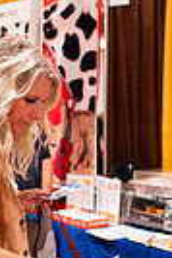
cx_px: 60
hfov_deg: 16.9
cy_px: 157
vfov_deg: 25.0
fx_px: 579
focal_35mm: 81
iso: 1250
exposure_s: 1/200
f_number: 1.8
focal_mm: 24
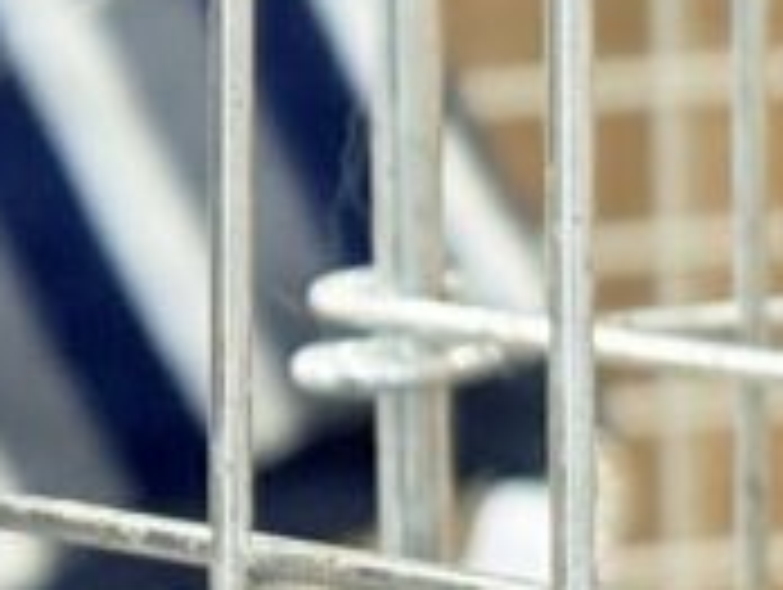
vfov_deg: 4.2
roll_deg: +3.1
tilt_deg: -5.4
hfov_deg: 5.4
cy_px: 531
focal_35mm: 358
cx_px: -945
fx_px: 8109
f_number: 1.6
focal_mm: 5.96
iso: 125
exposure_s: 1/50
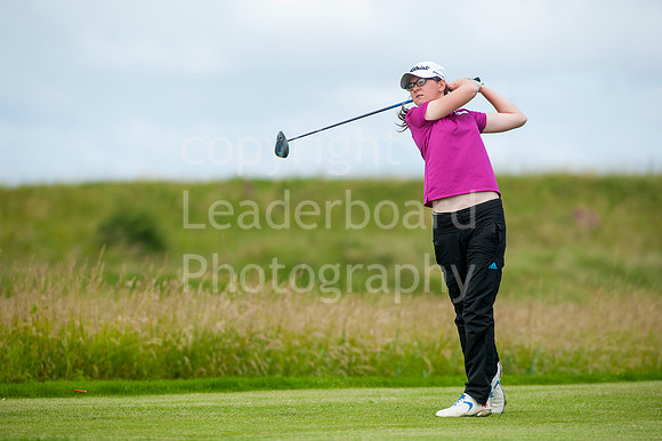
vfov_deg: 4.6
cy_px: 220
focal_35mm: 300
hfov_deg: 6.9
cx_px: 331
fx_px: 5513
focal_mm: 300
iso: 400
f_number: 6.3
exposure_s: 1/2000
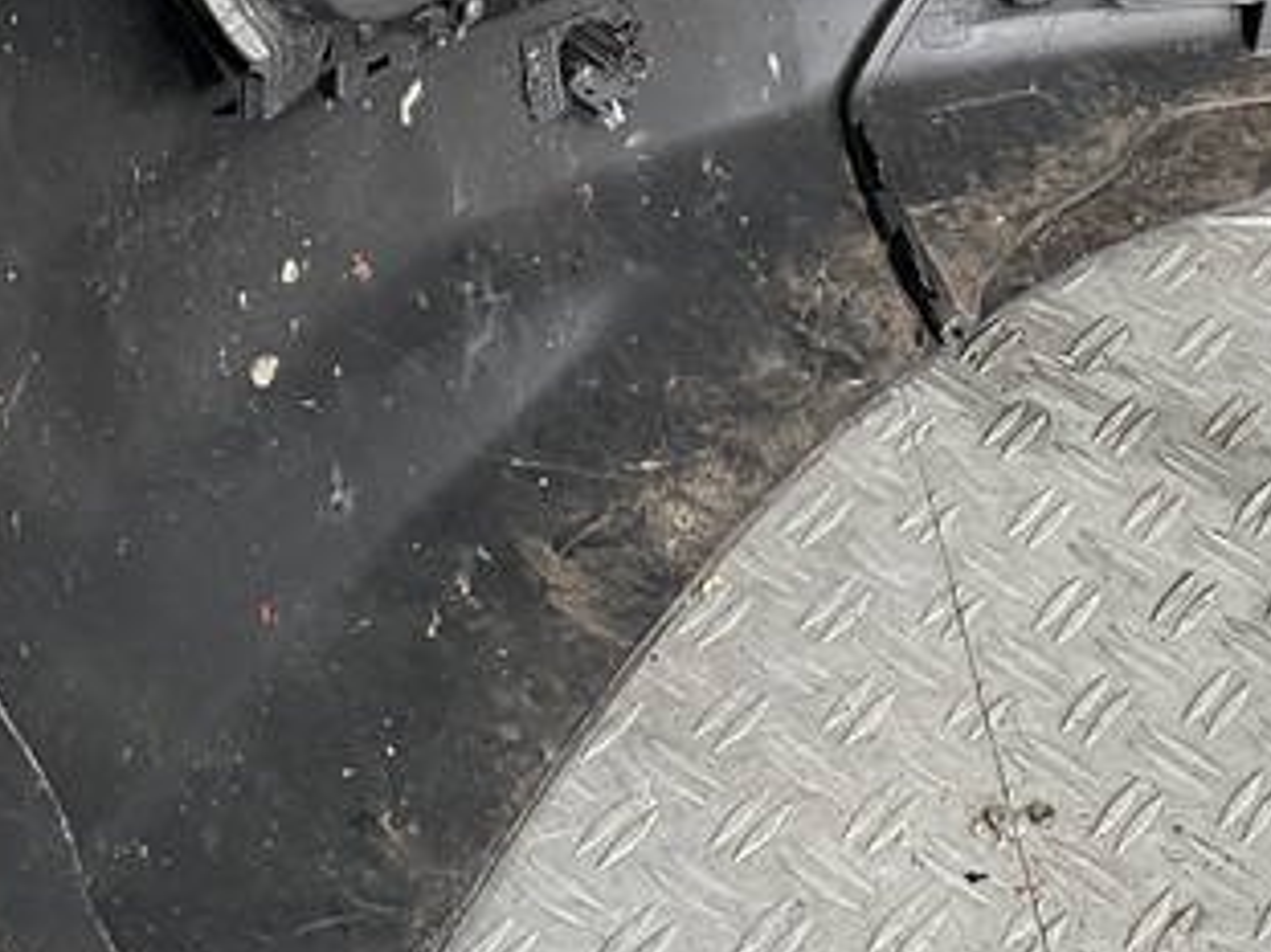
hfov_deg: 20.6
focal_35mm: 94
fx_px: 3450
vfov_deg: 15.1
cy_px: -233
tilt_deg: -30.8
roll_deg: -13.0
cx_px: 1030
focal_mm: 3
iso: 20
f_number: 1.8
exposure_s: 1/100
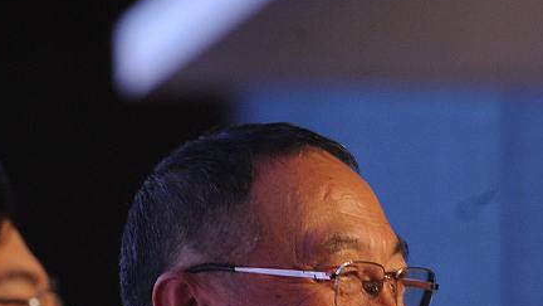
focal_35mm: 465
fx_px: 6695
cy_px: 443
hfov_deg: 4.6
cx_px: 339
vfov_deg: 2.6
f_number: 5.6
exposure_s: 1/160
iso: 1600
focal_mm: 160
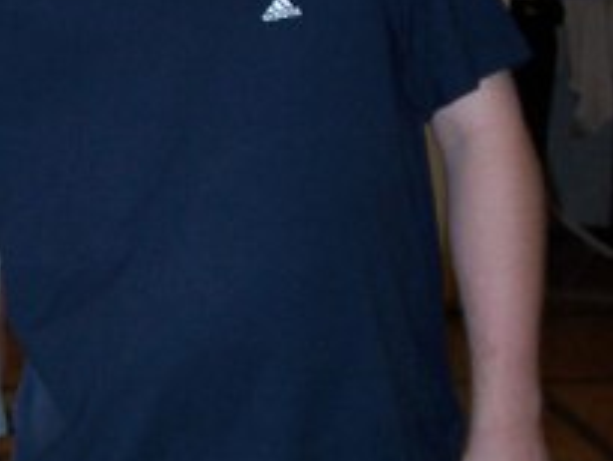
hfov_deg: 17.5
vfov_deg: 13.5
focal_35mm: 110
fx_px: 1949
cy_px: 225
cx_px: 7
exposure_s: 1/60
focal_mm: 5.6
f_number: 2.8
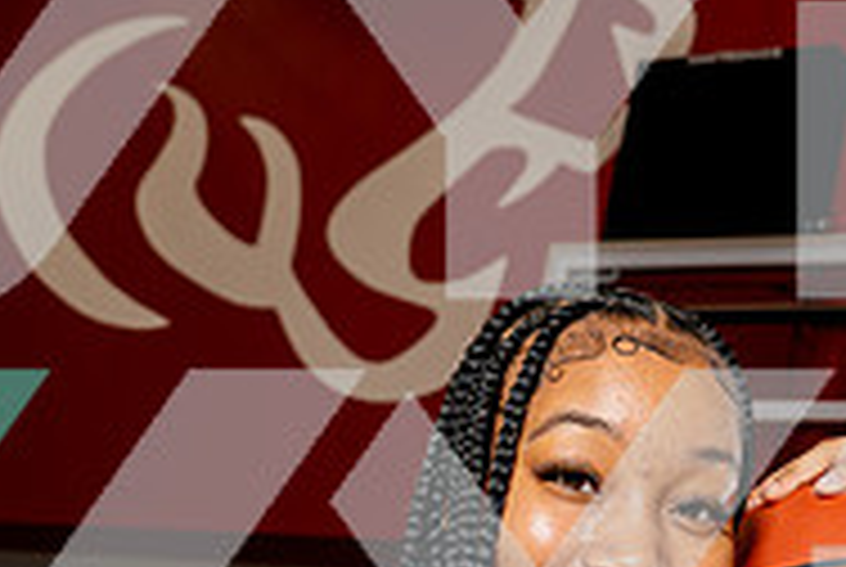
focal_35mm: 111
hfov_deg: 18.2
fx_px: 2613
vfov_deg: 12.2
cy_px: 610
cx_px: 724
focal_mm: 36
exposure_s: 1/250
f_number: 5.6
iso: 400
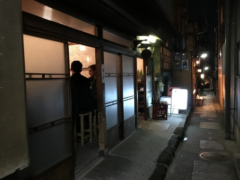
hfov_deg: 58.4
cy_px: 90
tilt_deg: -3.7
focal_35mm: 31
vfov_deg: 45.4
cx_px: 120
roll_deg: +1.7
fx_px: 215
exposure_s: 1/15
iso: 400
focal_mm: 3.3
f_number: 2.4
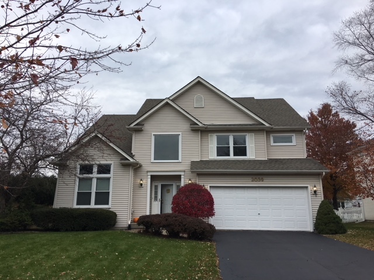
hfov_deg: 61.7
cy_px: 140
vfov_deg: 48.2
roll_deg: -0.1
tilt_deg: +15.4
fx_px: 313
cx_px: 187
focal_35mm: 29
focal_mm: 4.15
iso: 25
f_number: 2.2
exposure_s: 1/591
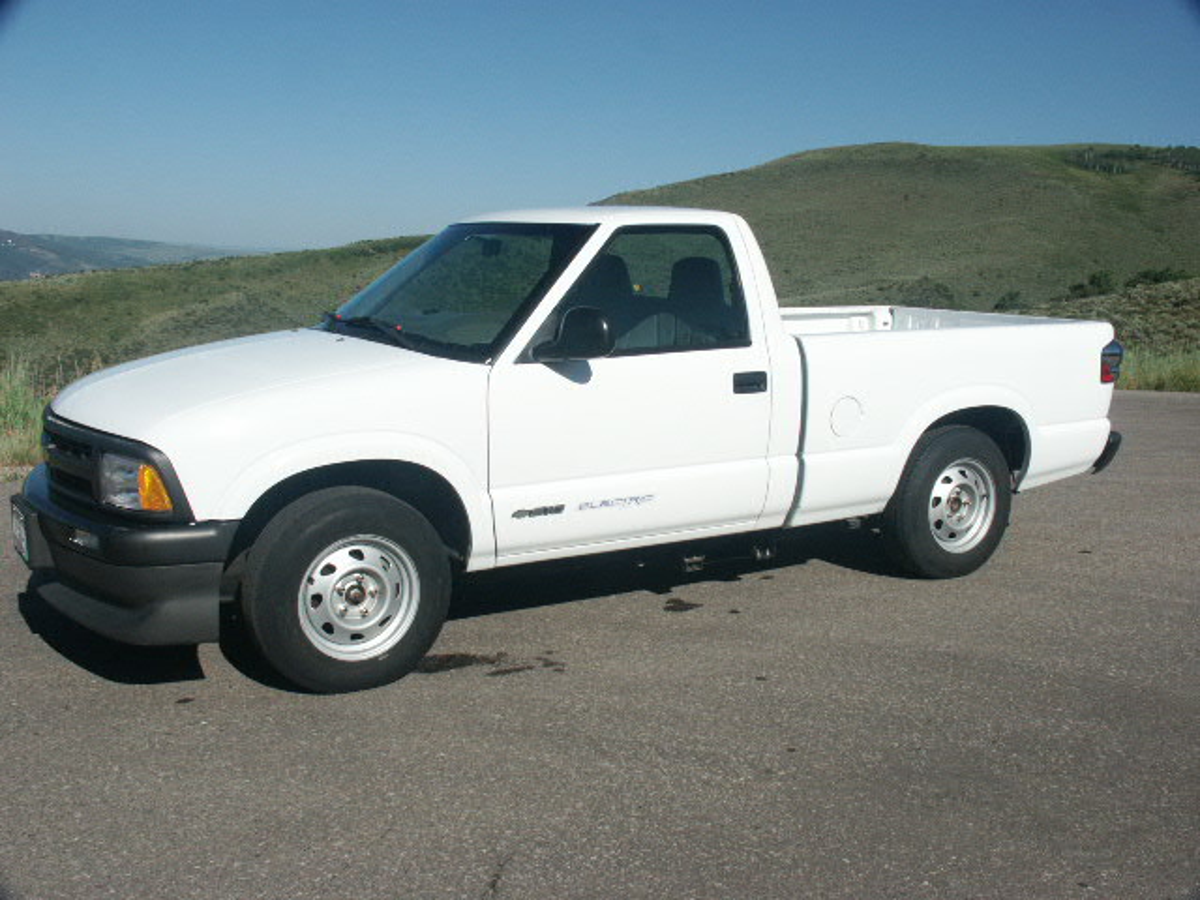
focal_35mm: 37
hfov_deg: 50.1
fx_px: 1283
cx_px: 600
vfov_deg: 38.7
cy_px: 450
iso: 100
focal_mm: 9.55
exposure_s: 1/500
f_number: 8
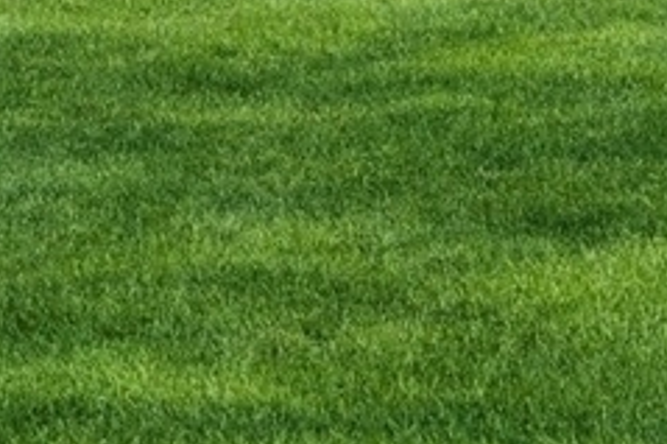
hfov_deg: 10.1
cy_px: -645
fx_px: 3777
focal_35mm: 204
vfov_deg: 6.4
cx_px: 198
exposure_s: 1/125
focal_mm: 30
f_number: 9.5
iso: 200
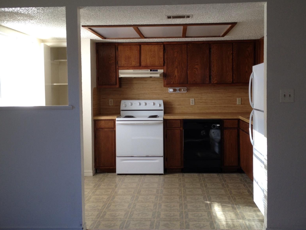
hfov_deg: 41.2
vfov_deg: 31.5
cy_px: 104
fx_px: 407
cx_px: 159
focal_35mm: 46
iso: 50
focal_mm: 4.28
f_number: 2.4
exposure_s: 1/60
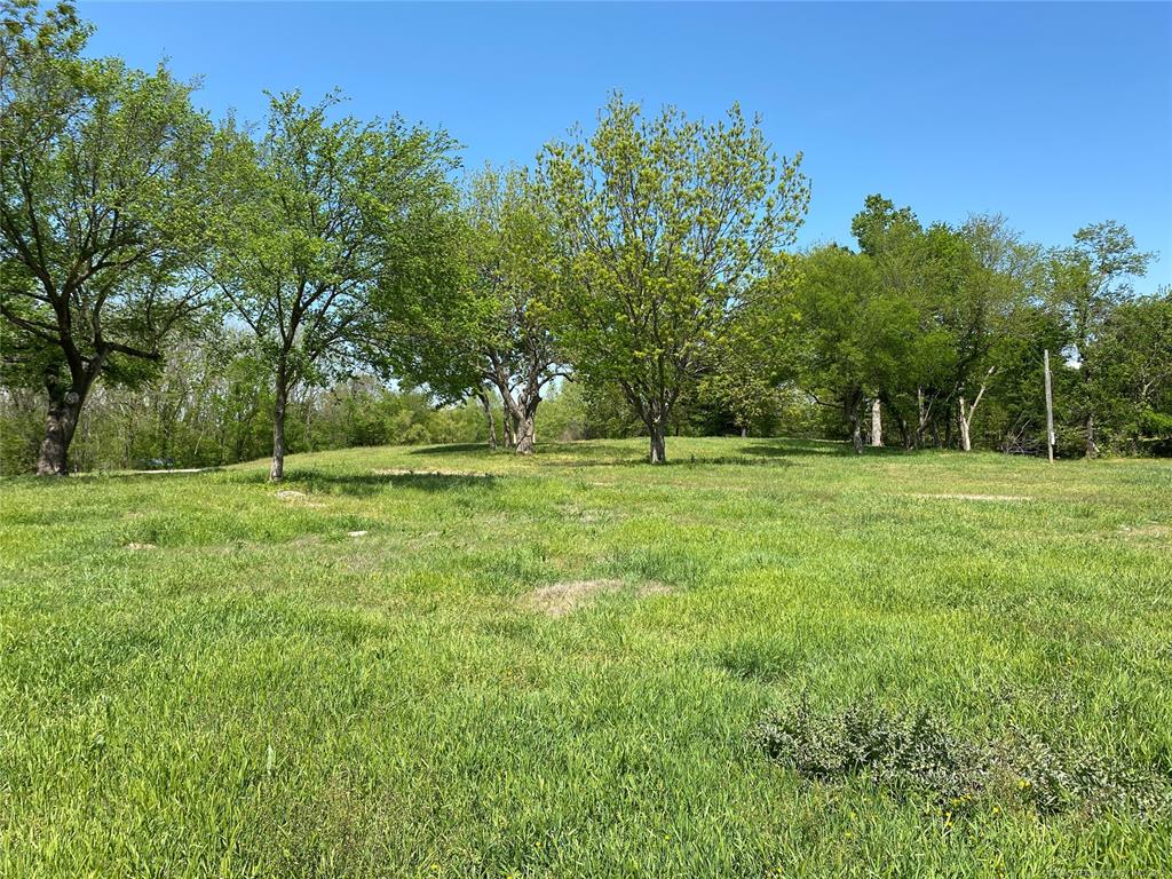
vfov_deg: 53.1
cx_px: 586
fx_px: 880
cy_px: 440
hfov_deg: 67.3
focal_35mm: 26
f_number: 1.8
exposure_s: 1/1898
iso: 32
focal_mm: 4.25
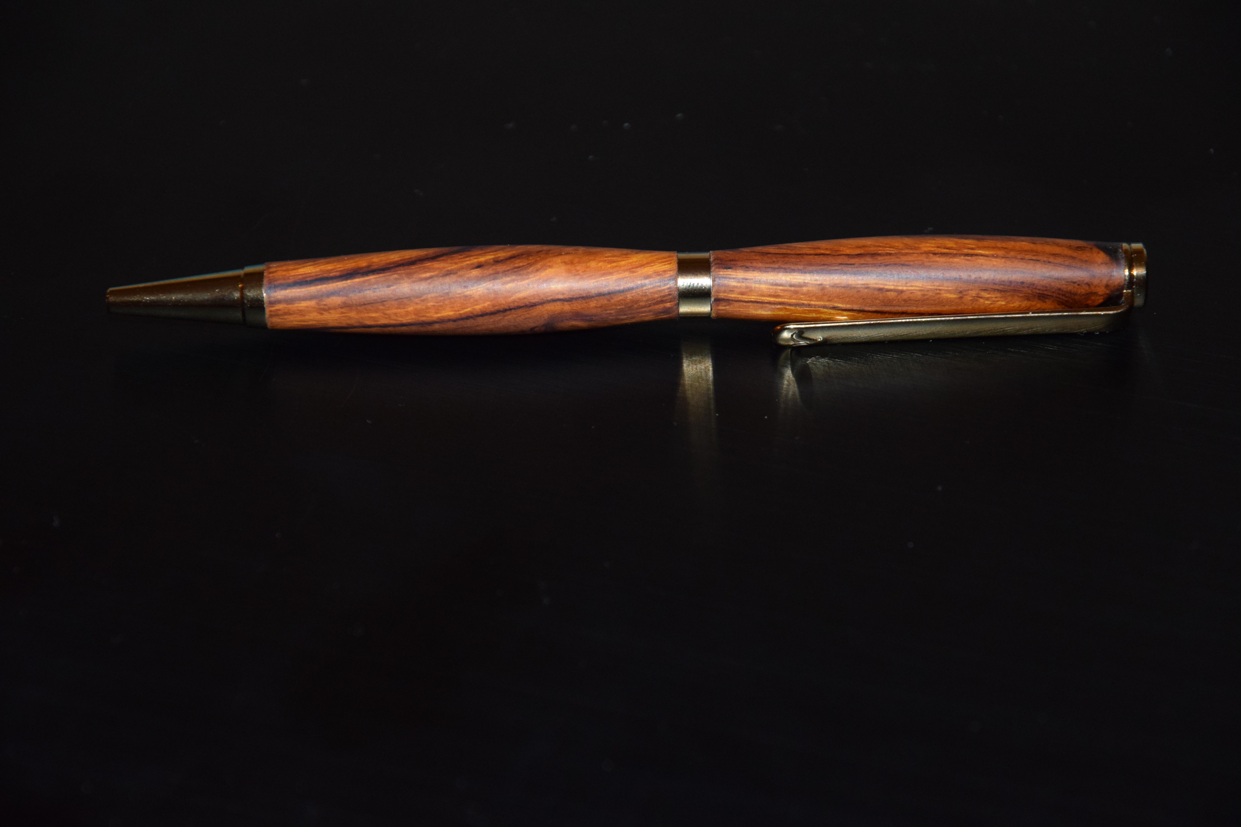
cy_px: 414
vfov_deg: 10.8
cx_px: 620
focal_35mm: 128
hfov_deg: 16.1
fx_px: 4395
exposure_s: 1/80
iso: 1800
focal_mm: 85
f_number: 5.6
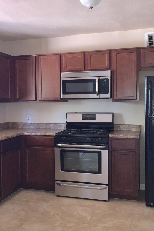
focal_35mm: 41
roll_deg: -0.3
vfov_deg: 47.4
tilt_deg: -2.9
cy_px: 116
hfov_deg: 32.5
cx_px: 62
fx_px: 263
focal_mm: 4.15
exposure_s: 1/30
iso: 80
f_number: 2.2
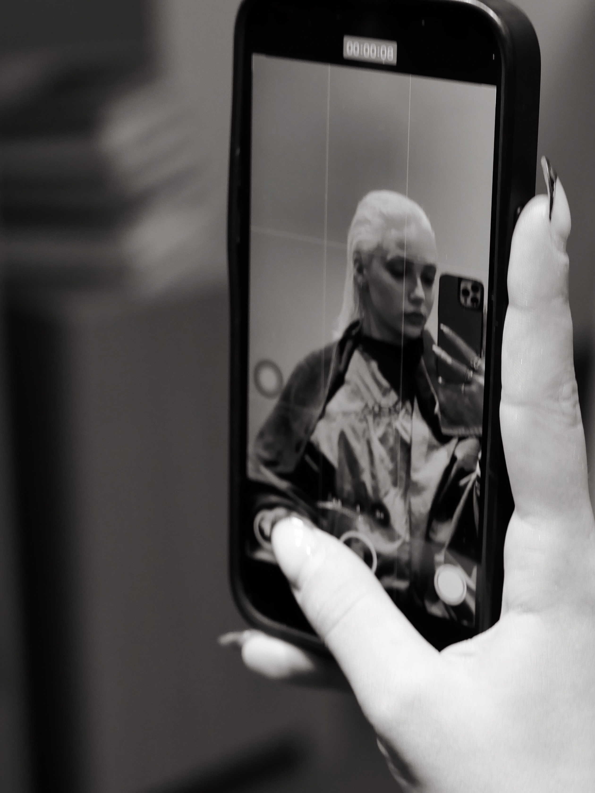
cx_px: 298
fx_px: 2406
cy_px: 396
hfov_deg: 14.1
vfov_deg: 18.7
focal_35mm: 105
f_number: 2.8
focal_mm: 34
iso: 640
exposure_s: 1/125
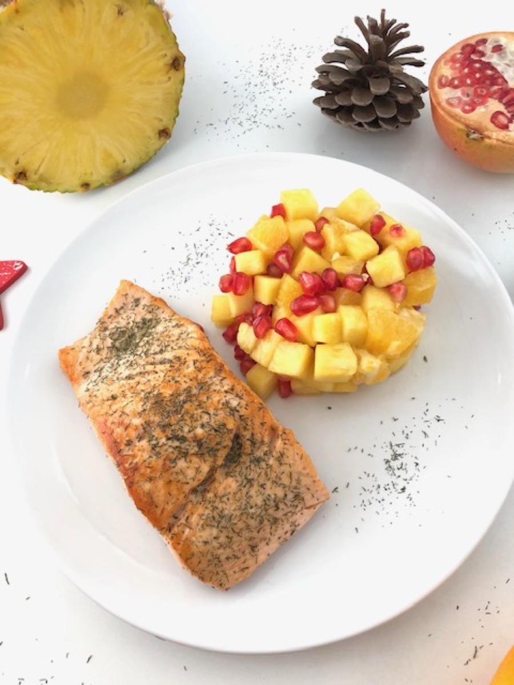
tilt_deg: -64.7
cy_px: 342
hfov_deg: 49.7
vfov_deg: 63.4
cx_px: 257
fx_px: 554
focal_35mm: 28
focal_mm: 4
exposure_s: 1/100
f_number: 1.8
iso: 25
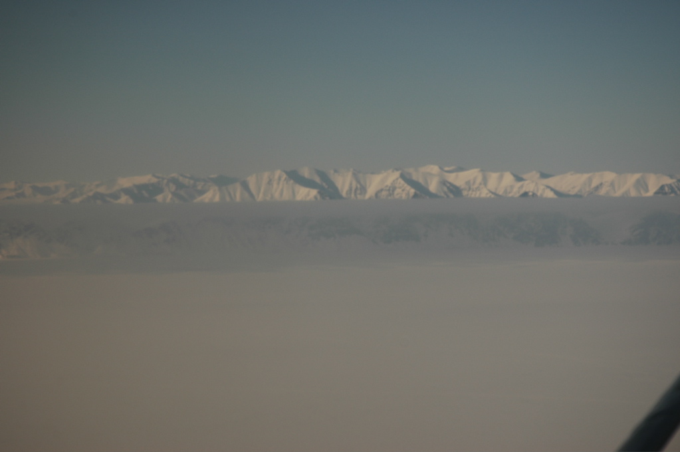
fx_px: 1698
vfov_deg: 15.2
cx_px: 340
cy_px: 226
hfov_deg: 22.6
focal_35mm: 90
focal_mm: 60
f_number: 6.3
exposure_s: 1/160
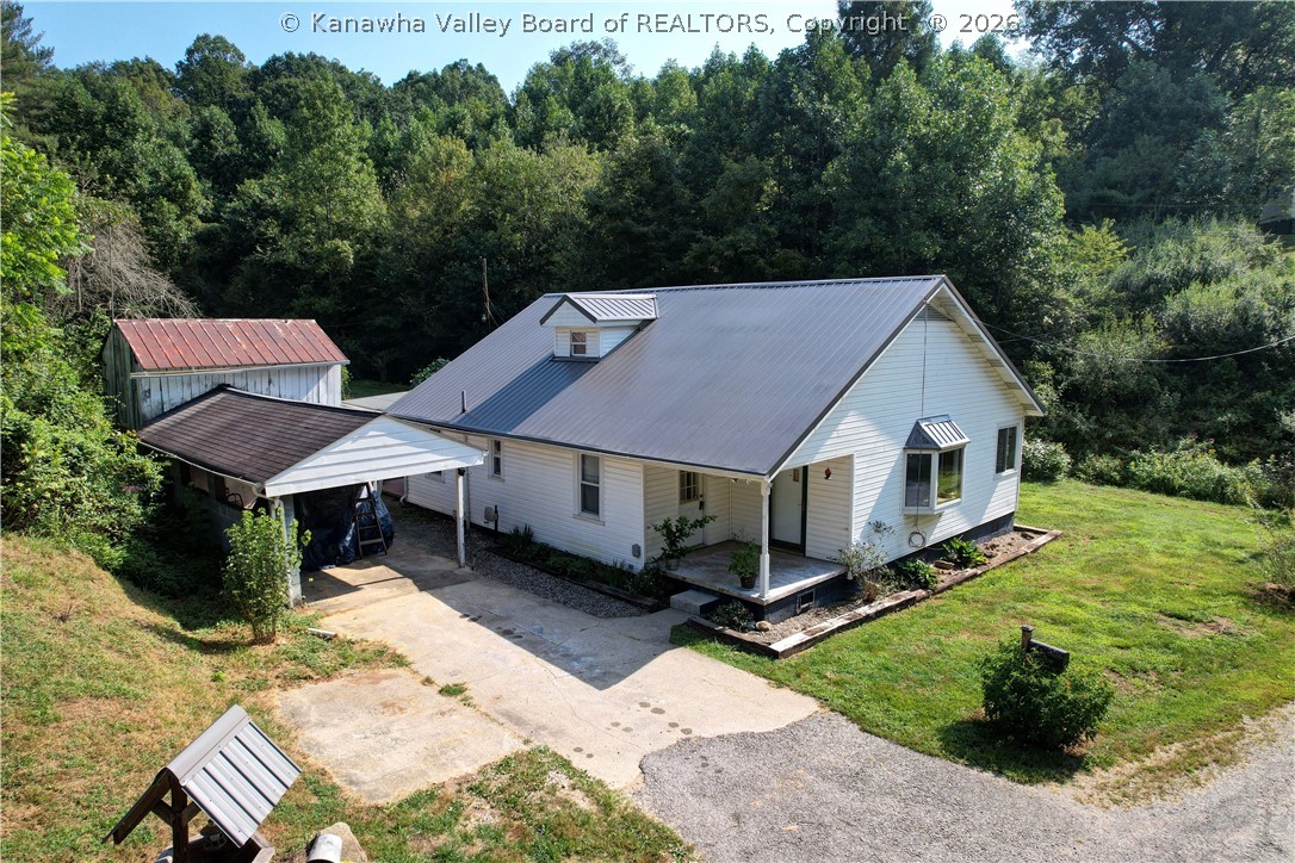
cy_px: 432
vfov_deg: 57.2
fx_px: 791
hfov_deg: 78.6
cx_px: 648
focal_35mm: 22
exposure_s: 1/1250
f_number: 2.8
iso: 100
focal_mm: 8.4
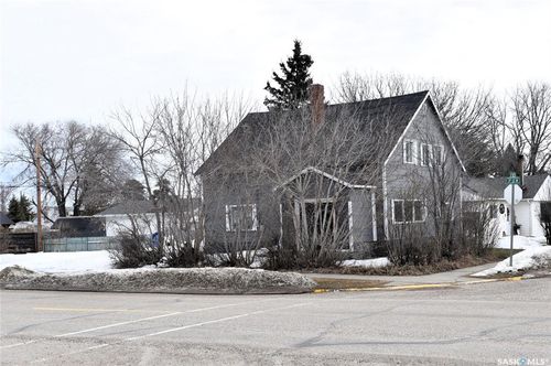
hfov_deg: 54.5
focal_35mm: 35
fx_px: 535
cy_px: 183
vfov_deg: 37.8
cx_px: 276
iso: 200
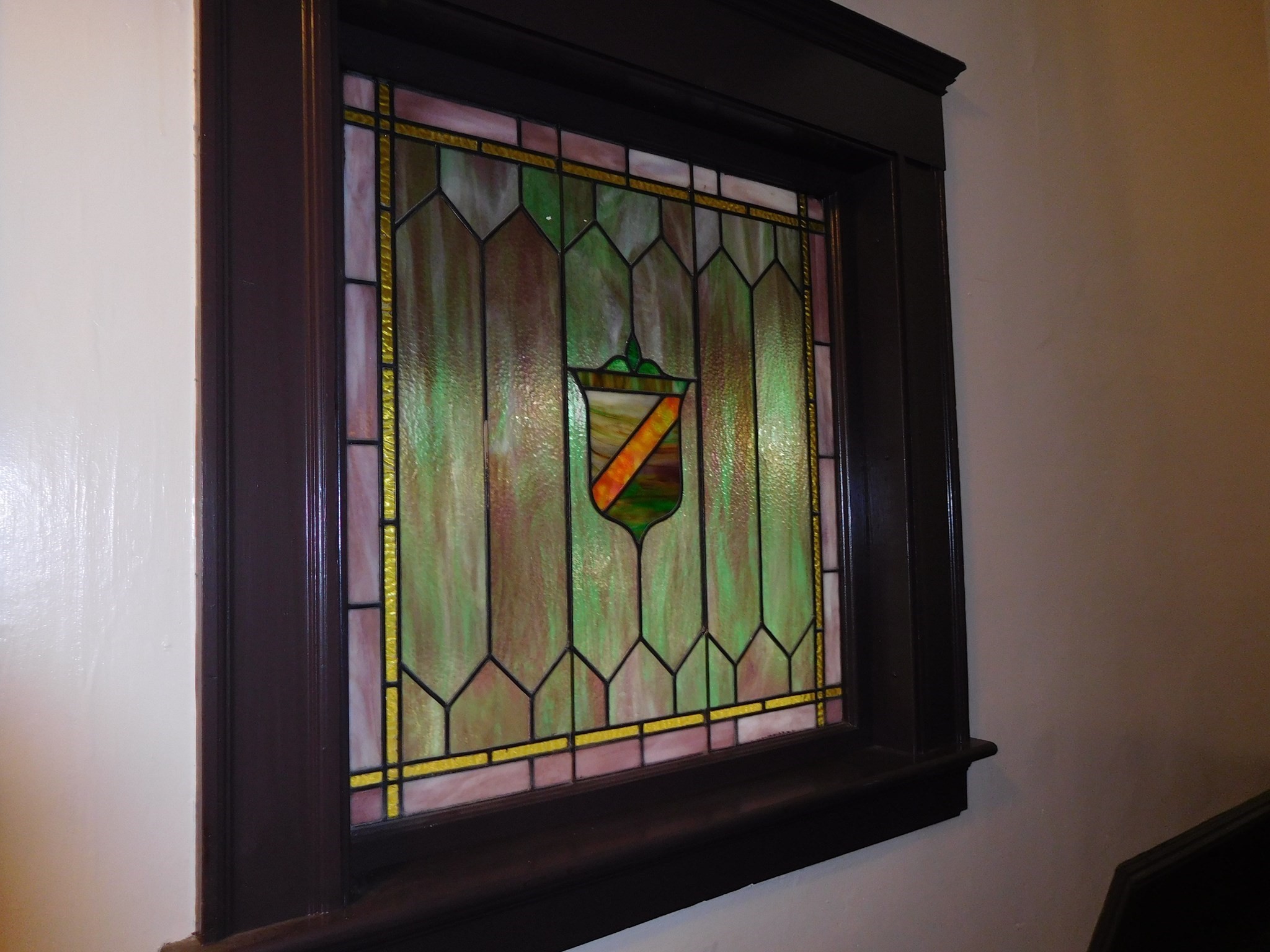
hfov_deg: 69.4
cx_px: 635
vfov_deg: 54.9
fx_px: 917
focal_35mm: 25
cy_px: 476
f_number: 3.4
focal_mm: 4.5
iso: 200
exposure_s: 1/30
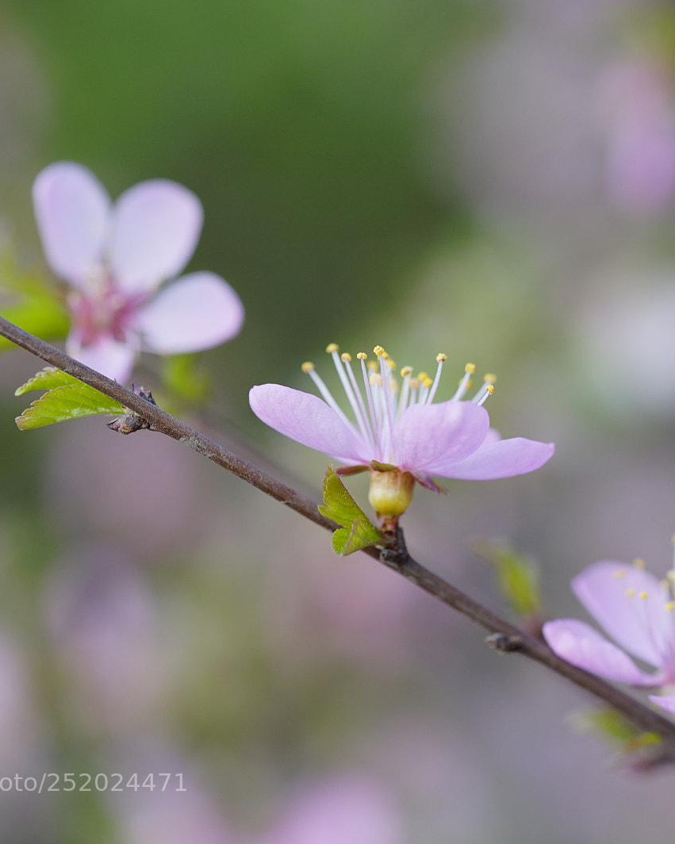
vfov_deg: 15.2
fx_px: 3172
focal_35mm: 127
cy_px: 422
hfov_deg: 12.1
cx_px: 407
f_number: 5
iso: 320
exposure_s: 1/100
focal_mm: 90
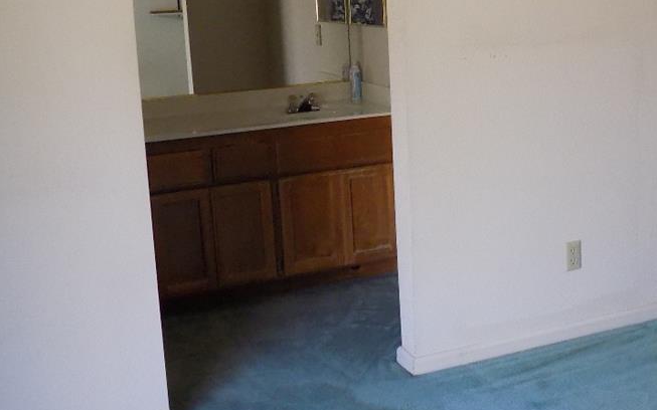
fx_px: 1003
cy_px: 146
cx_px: 448
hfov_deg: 35.9
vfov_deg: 23.1
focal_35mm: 56
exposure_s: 1/30
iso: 280
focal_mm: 4
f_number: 3.1
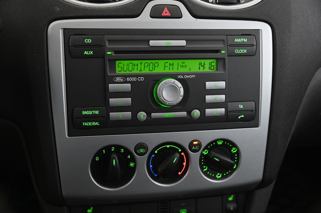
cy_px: 106
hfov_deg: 44.5
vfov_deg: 30.5
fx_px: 392
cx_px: 160
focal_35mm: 44
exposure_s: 1/13
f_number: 4
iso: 2000
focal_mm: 44
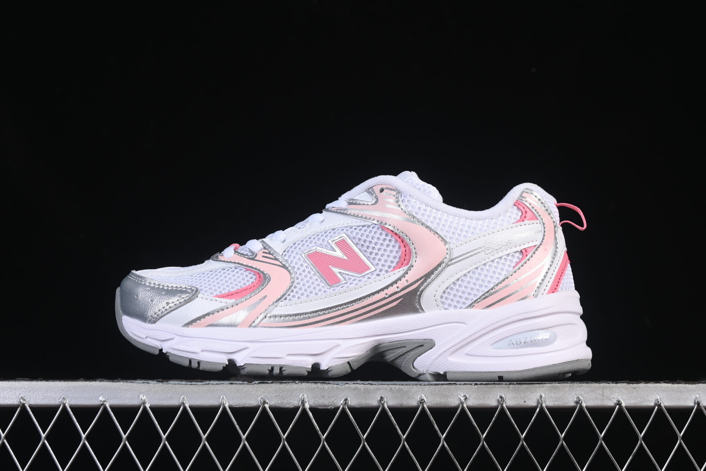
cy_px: 236
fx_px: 1471
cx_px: 353
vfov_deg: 18.2
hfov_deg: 27.0
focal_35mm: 75
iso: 160
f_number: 8
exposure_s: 1/80
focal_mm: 50
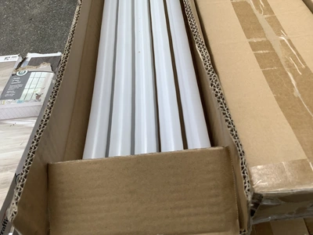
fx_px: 280
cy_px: 118
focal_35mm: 31
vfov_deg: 45.4
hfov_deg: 58.4
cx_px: 156
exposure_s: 1/1942
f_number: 2.4
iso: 25
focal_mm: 3.3
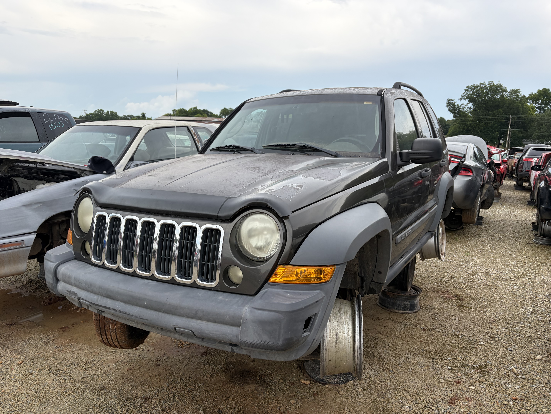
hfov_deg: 67.3
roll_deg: -2.2
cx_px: 276
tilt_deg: -9.8
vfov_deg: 53.1
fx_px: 414
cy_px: 207
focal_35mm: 26
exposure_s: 1/1667
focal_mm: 5.96
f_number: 1.6
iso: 50
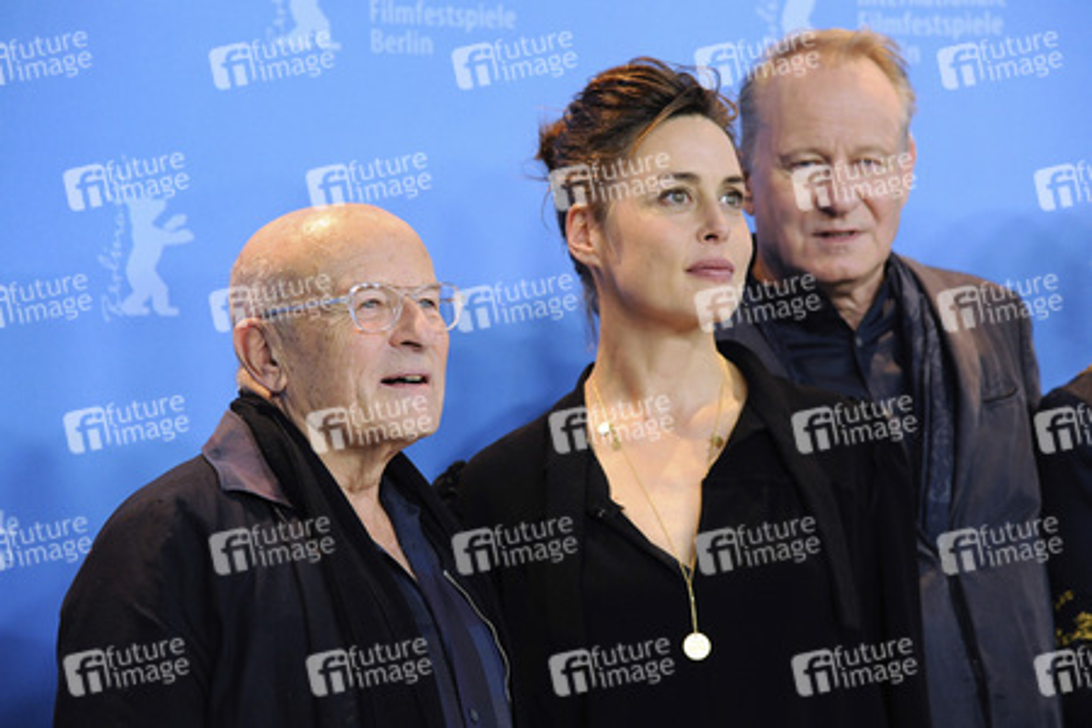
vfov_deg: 11.4
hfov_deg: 17.1
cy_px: 364
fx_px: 3640
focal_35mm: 120
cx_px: 546
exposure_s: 1/100
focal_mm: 120
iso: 2000
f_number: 4
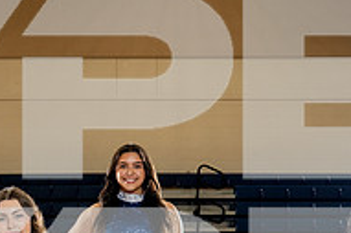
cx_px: -10
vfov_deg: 12.2
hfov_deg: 18.2
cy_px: 298
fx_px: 1062
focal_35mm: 109
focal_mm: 34
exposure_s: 1/250
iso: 1600
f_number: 8
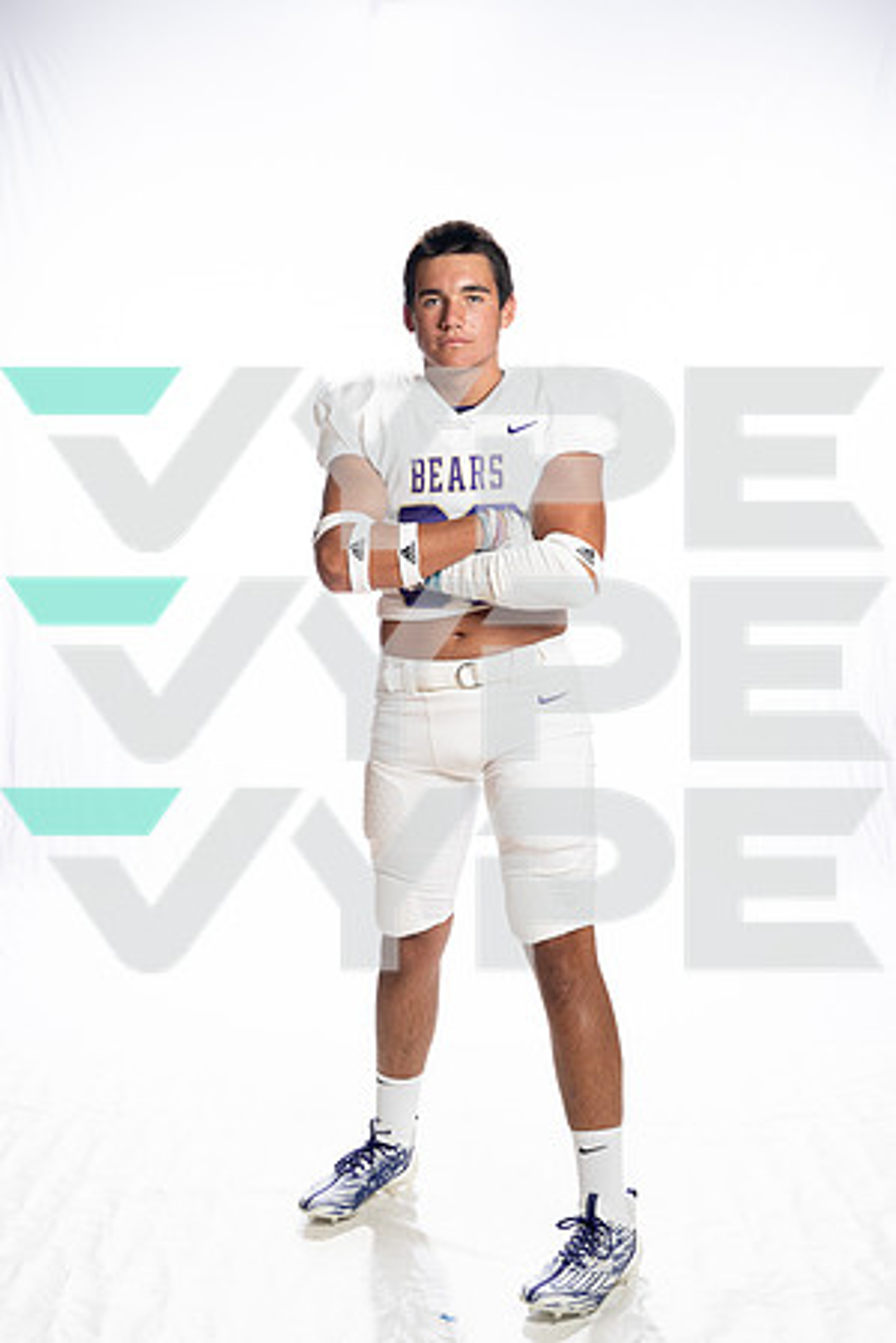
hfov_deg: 27.0
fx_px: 1867
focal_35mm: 50
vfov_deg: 39.6
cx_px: 448
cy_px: 672
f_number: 8
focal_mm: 50
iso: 800
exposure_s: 1/250
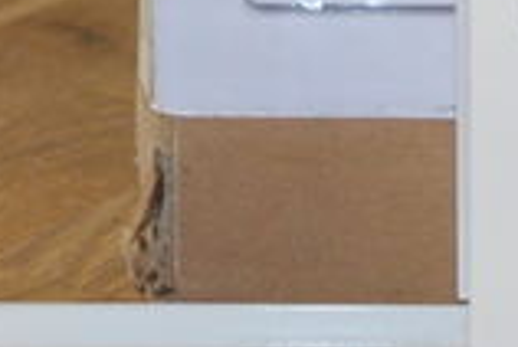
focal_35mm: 285
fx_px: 4109
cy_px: -293
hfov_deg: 7.2
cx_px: 462
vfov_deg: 4.8
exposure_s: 1/200
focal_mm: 30
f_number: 7.1
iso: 400
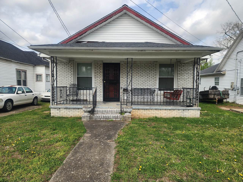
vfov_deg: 58.9
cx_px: 122
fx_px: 161
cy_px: 91
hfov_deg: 73.9
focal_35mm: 23
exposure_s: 1/756
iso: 12
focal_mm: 6.4
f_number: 1.8
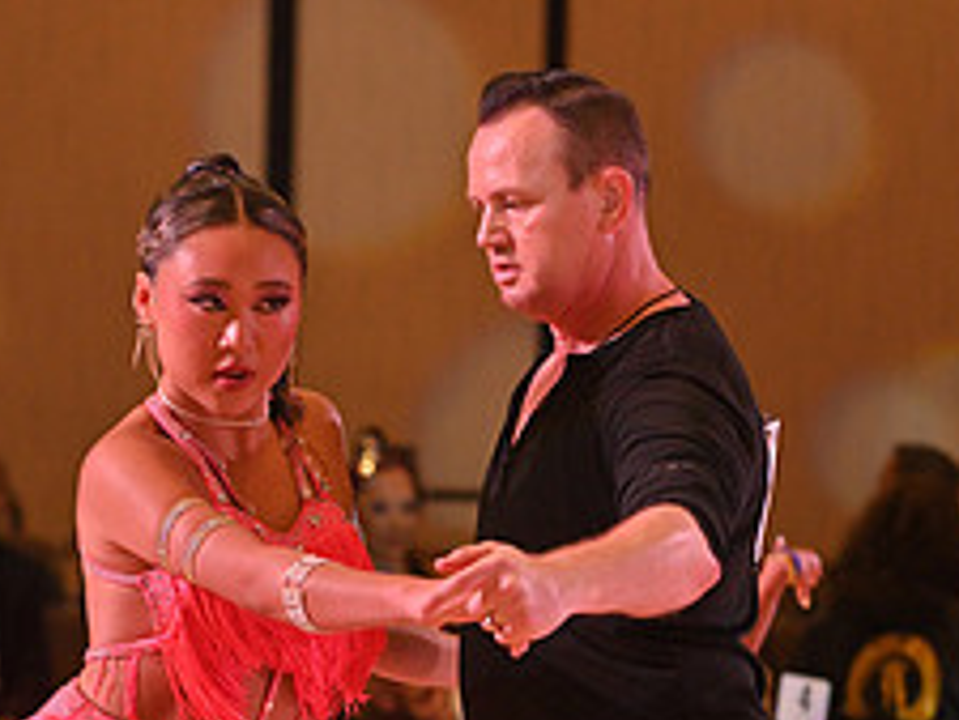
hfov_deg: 5.9
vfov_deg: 4.4
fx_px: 9258
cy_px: 924
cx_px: 484
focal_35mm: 334
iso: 2000
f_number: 5
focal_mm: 135
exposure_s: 1/400
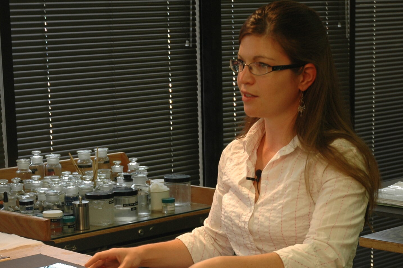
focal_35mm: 102
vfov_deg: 13.4
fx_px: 1142
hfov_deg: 20.0
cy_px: 215
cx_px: 180
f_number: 4.2
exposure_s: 1/50
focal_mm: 38
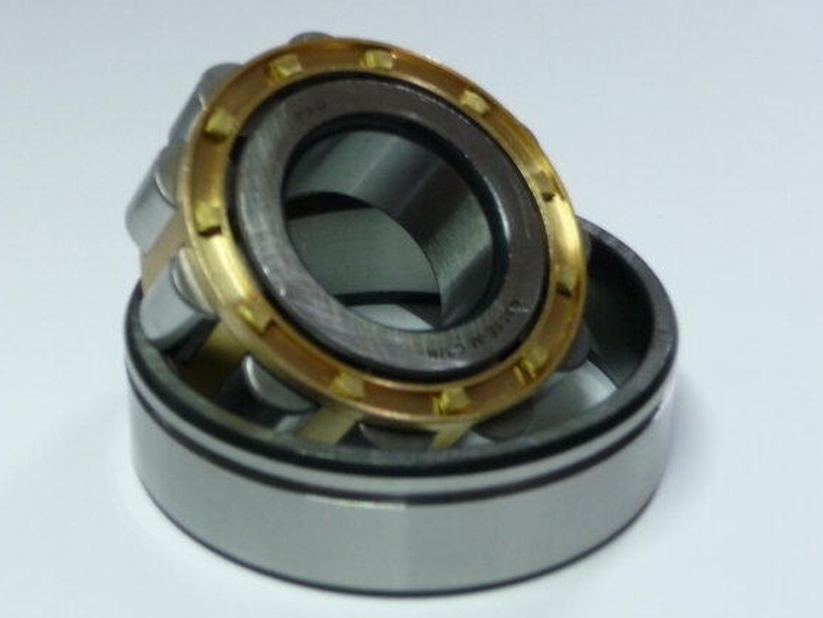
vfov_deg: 18.2
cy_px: 315
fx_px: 1927
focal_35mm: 81
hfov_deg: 24.1
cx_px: 417
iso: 250
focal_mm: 13.1
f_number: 4.6
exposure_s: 1/40
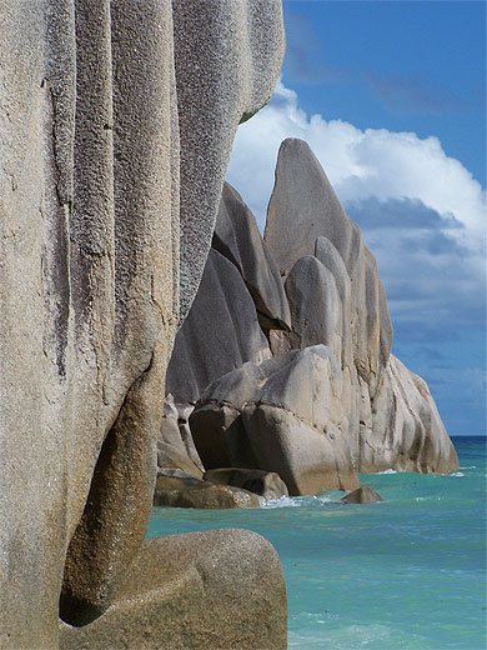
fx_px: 2607
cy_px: 325
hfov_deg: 10.7
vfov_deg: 14.2
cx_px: 244
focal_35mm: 139
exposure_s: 1/750
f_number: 6.3
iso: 80
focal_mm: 23.1
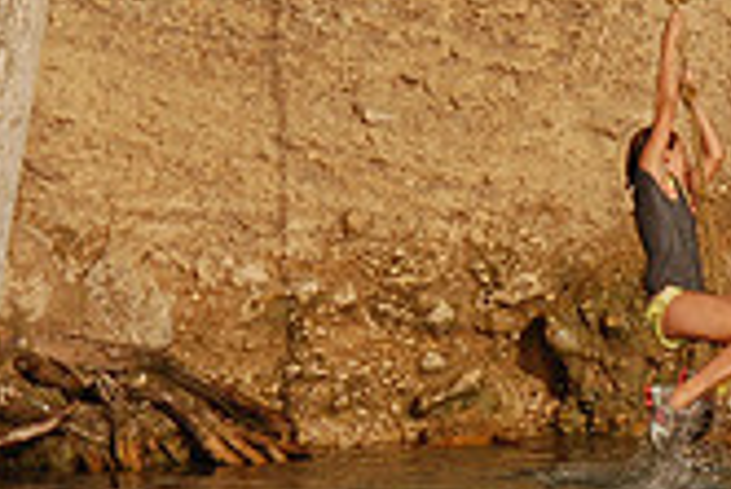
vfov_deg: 2.7
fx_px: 10426
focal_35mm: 513
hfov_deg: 4.0
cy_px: 335
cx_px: 823
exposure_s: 1/500
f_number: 14
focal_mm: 98
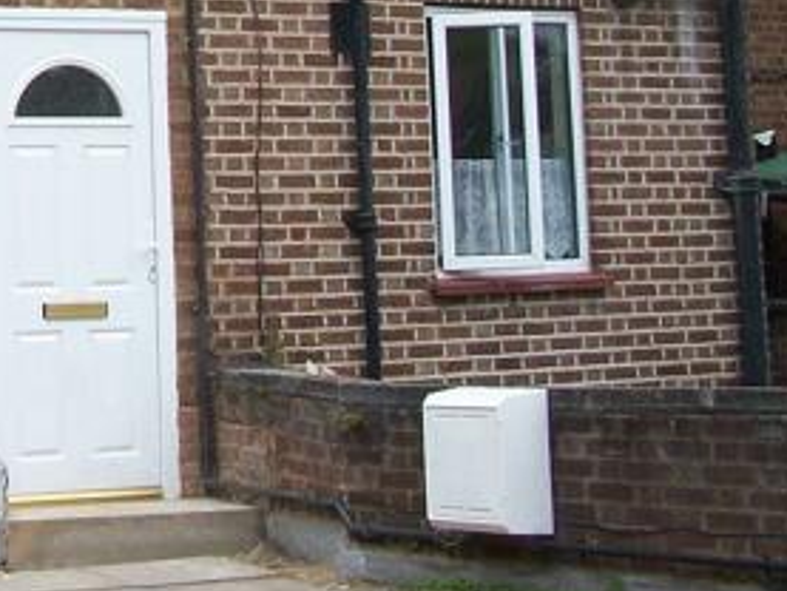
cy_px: -178
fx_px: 2616
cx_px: -311
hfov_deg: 16.0
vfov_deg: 12.5
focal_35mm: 115
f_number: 3.1
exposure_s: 1/320
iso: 80
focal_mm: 6.3
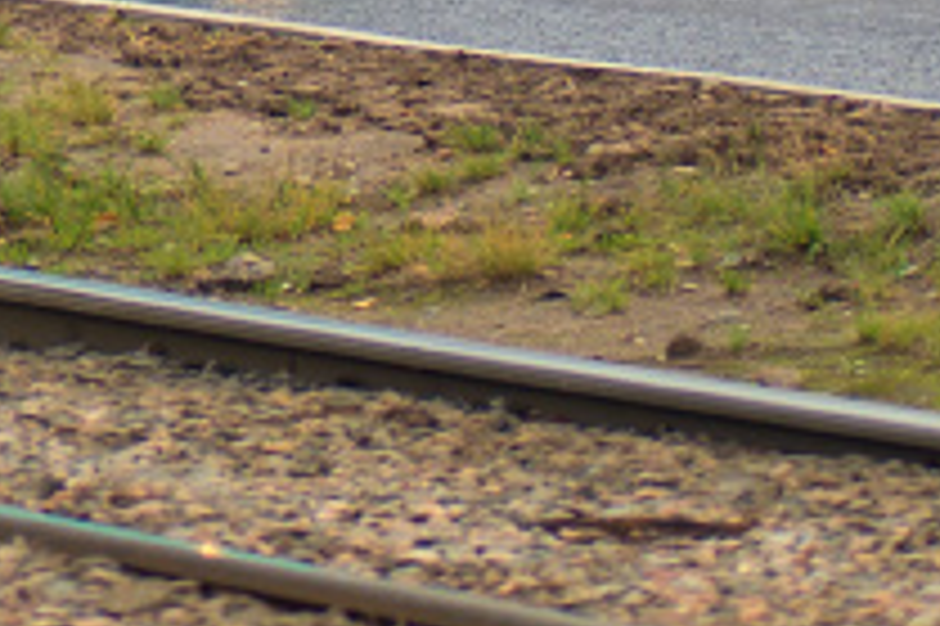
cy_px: -982
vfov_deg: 2.5
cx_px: -1012
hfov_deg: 3.7
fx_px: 14219
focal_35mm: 545
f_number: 4.5
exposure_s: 1/800
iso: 200
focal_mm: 95
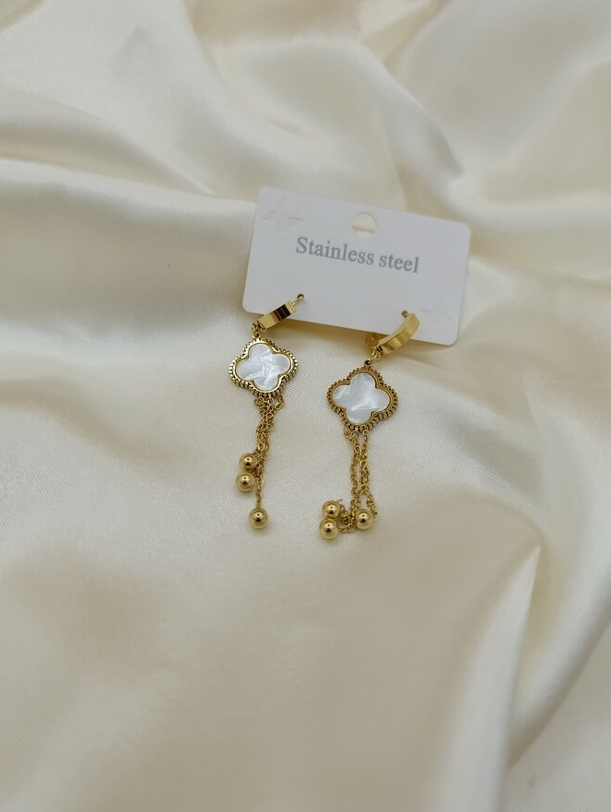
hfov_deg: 53.2
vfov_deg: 67.2
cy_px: 391
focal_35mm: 26
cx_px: 296
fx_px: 611
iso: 50
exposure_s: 1/338
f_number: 1.65
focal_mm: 6.11
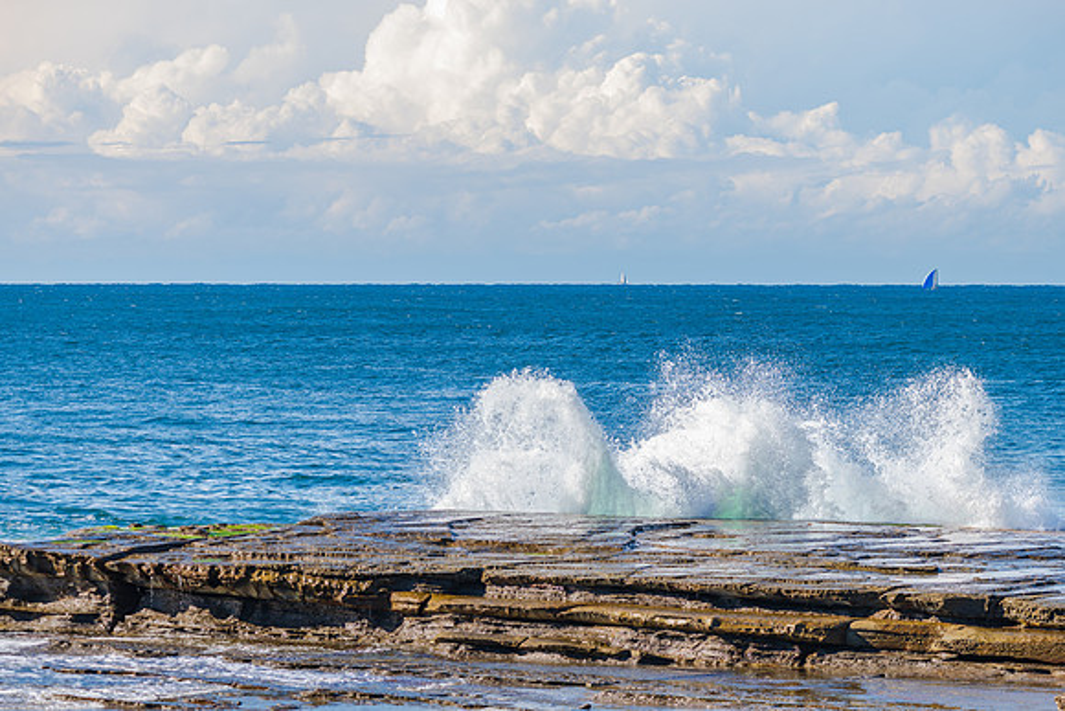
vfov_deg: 8.0
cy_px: 356
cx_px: 532
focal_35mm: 172
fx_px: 5079
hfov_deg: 12.0
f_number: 8
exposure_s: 1/125
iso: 31
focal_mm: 170
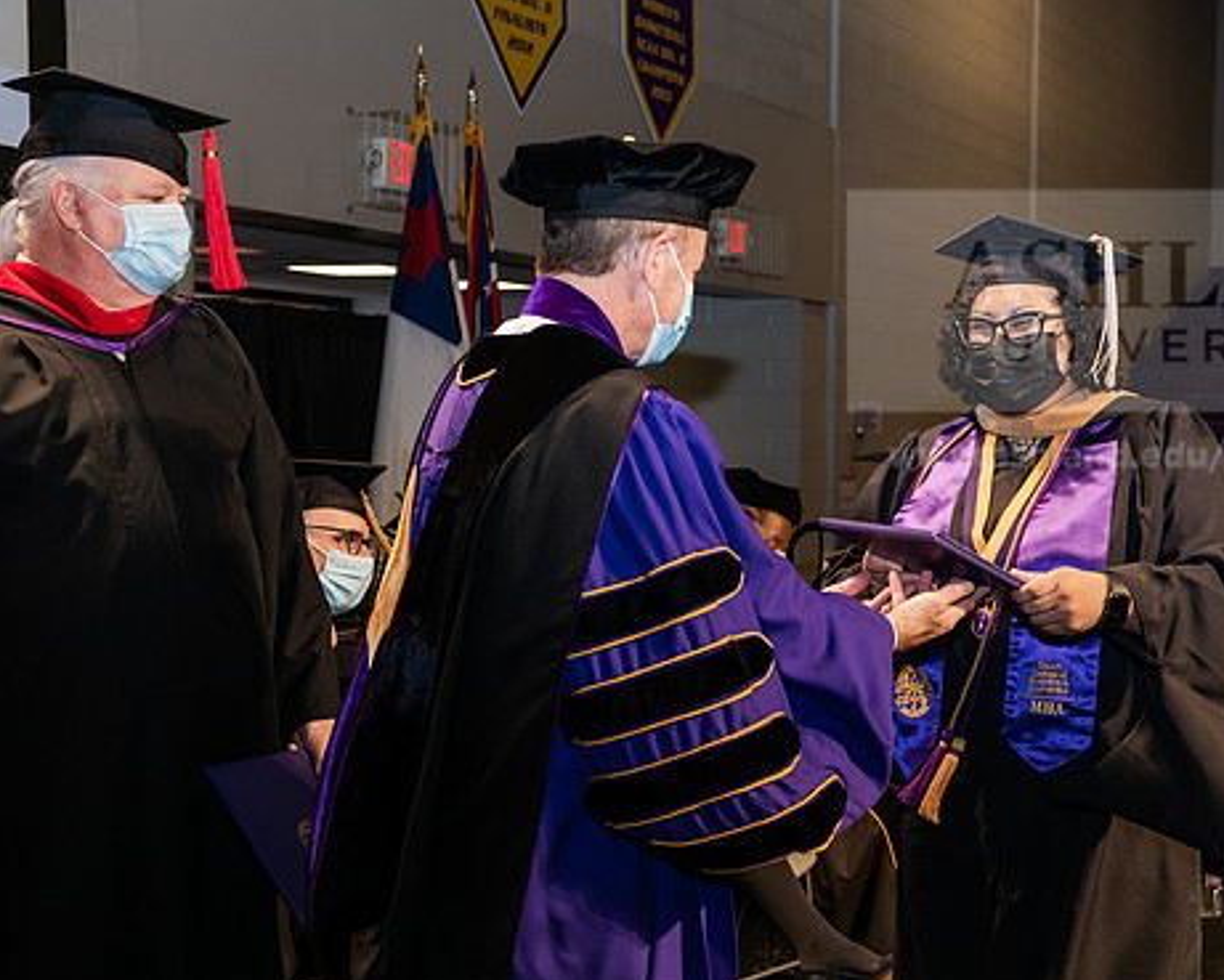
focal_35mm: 65
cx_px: 767
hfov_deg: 29.0
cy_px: 511
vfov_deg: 23.5
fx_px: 2355
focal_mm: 55
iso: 1600
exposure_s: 1/200
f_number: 6.3
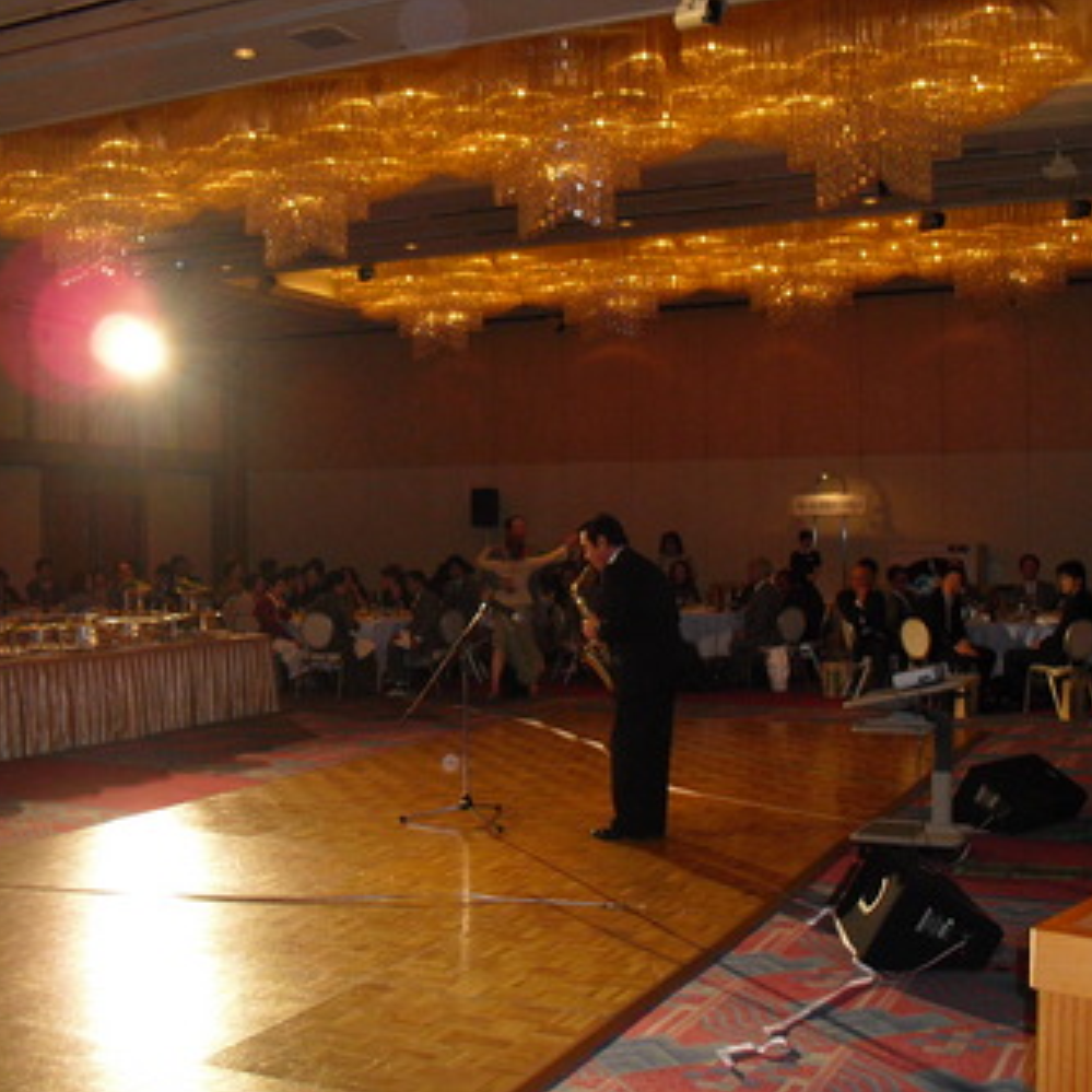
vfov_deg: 39.2
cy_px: 549
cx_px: 580
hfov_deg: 39.2
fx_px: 1535
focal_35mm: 43
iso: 400
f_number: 3.1
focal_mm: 6.3
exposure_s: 1/60
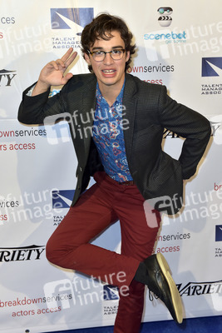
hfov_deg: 30.5
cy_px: 166
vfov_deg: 44.5
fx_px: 407
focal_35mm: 44
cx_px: 111
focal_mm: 44
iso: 400
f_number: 4.5
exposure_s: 1/320
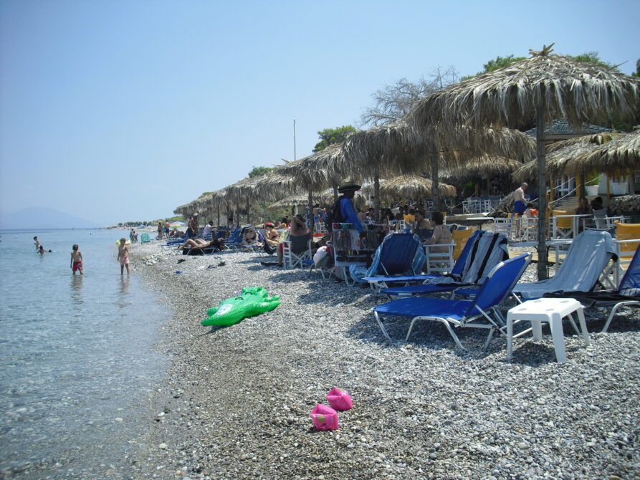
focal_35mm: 38
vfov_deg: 37.7
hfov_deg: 49.0
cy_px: 240
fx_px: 703
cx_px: 320
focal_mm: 6.2
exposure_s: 1/250
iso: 64
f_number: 5.6
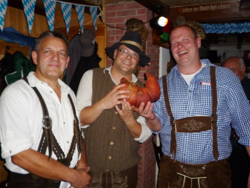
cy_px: 94
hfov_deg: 56.8
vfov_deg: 44.2
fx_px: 231
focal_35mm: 32
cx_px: 125
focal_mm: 5.7
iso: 320
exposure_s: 1/60
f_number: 3.3
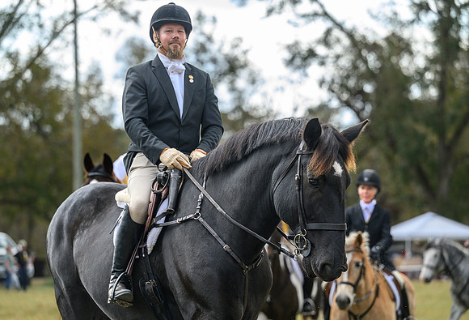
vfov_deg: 9.6
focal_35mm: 146
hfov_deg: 14.0
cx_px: 227
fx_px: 1909
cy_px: 170
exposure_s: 1/1000
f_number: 3.5
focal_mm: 135
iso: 640
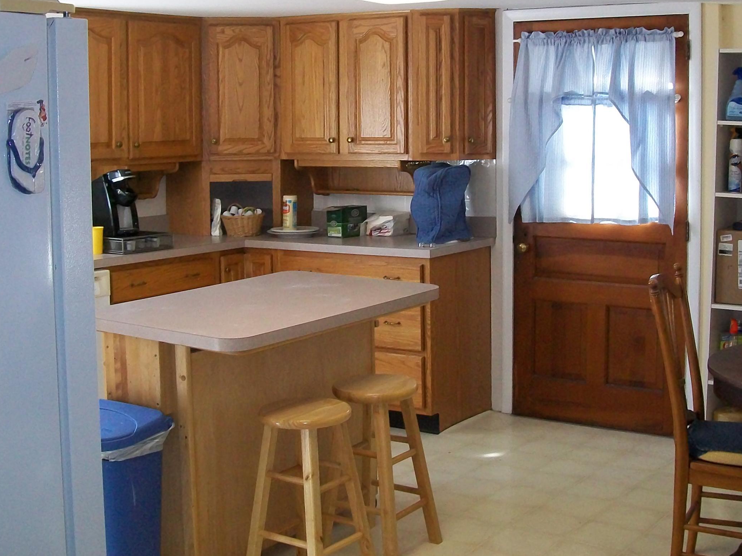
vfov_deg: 27.8
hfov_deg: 36.8
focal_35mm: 52
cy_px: 160
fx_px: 1115
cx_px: 373
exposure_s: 1/80
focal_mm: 6
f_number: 2.7
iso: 160
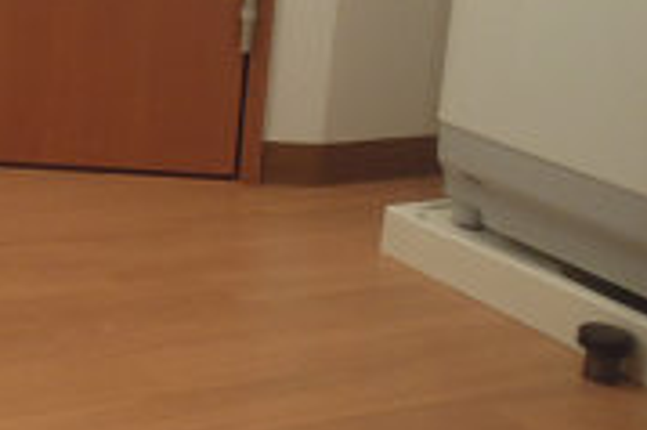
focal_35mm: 67
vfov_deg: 19.9
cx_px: -184
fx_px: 1203
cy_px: 54
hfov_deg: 25.9
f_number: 2.2
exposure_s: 1/60
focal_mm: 4.3
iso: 360
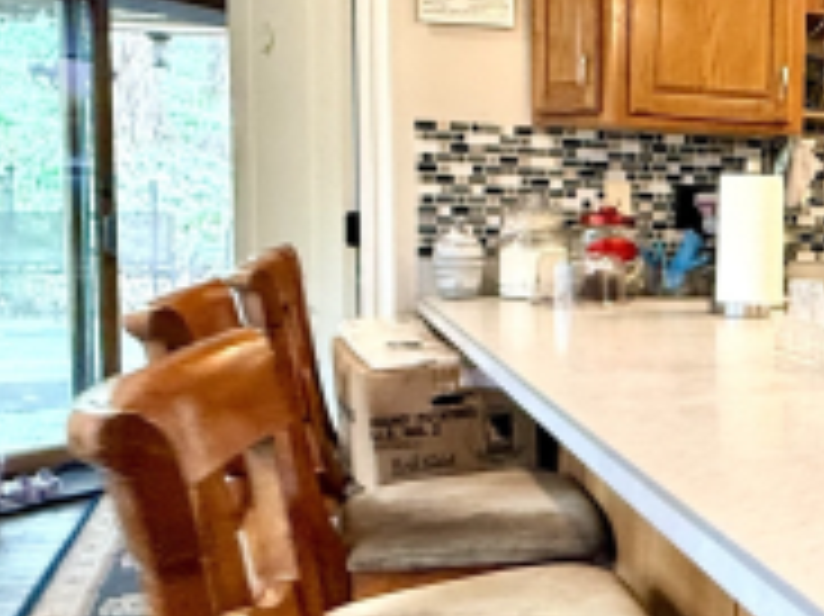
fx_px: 1213
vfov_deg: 28.5
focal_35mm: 51
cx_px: 921
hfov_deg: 32.6
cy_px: 333
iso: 200
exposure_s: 1/60
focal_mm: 2.22
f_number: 2.2
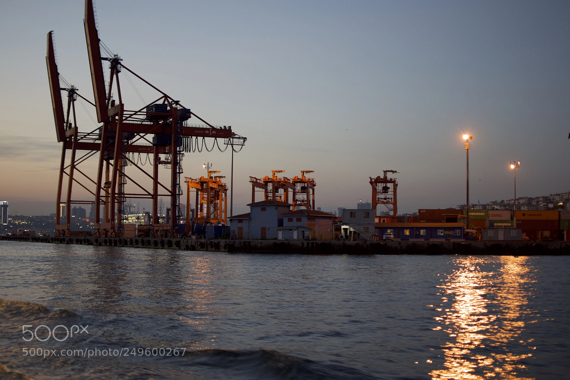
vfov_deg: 25.7
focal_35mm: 52
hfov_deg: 37.9
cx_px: 285
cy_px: 190
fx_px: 831
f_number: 1.8
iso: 400
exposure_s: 1/40
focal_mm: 35
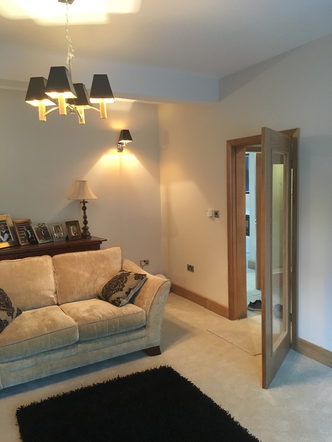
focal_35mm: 29
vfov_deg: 61.7
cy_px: 221
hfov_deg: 48.2
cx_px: 166
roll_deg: +1.5
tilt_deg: -4.9
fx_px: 371
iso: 200
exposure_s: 1/25
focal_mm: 4.15
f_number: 2.2
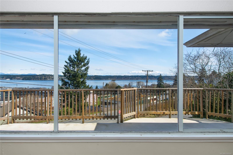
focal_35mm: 18
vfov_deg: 67.4
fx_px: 116
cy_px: 78
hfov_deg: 90.0
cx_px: 116
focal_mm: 12
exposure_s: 1/320
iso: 250
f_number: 8
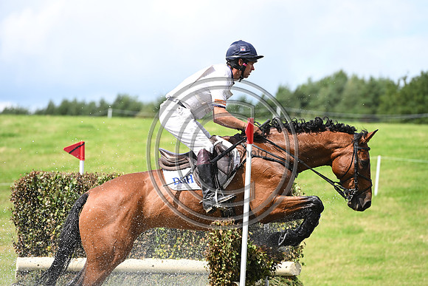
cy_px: 143
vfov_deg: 7.4
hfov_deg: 11.1
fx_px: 2200
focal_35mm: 185
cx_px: 214
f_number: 4.5
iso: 280
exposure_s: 1/1250
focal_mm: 185
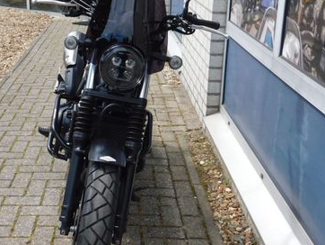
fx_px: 498
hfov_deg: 35.5
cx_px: 91
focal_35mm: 53
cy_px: 127
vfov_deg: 27.6
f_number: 3.2
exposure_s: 1/800
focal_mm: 5.3
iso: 125
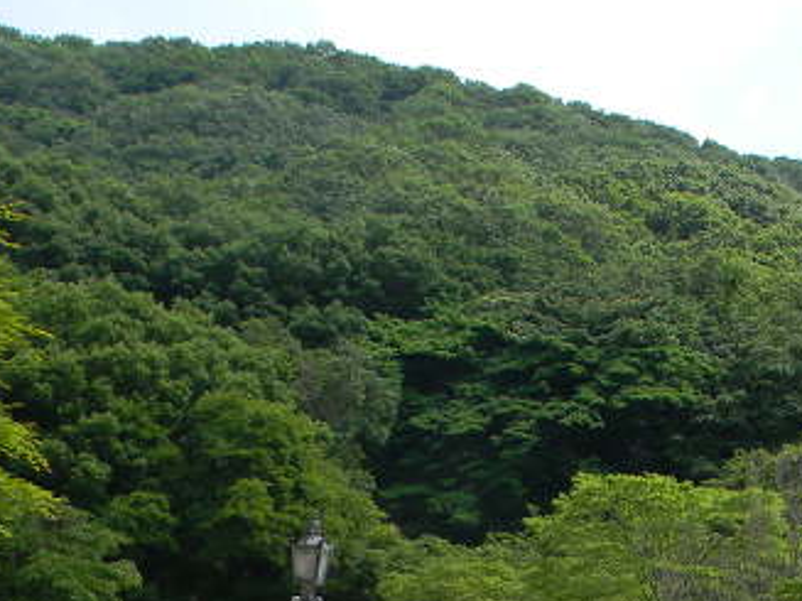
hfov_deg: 25.2
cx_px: 517
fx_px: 1783
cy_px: 632
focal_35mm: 77
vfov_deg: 18.5
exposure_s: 1/538
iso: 80
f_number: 3.7
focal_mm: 6.4
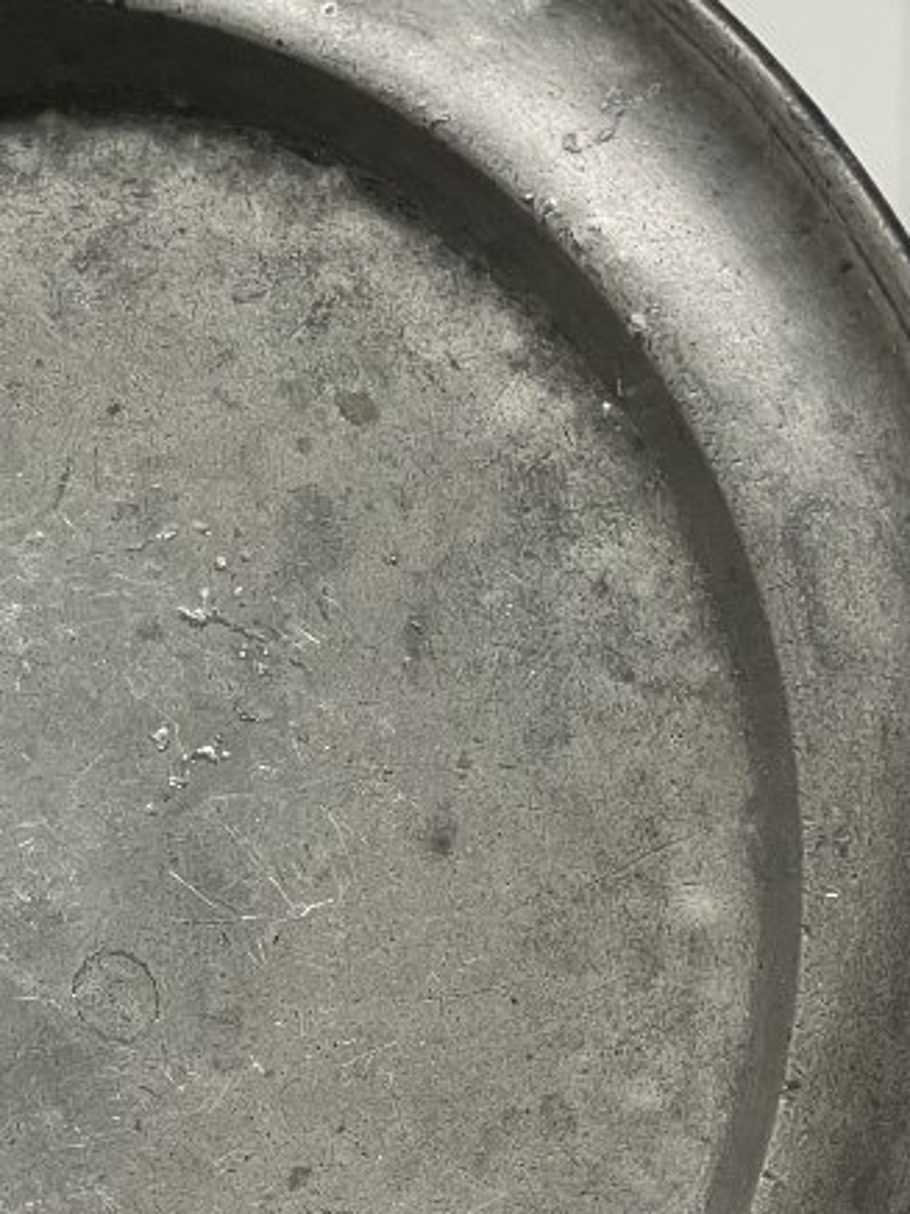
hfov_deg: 10.3
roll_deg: +0.2
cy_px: 1002
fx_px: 5012
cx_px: 6
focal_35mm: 143
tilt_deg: +1.2
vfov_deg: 13.7
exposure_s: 1/99
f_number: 2
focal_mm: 6
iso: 125
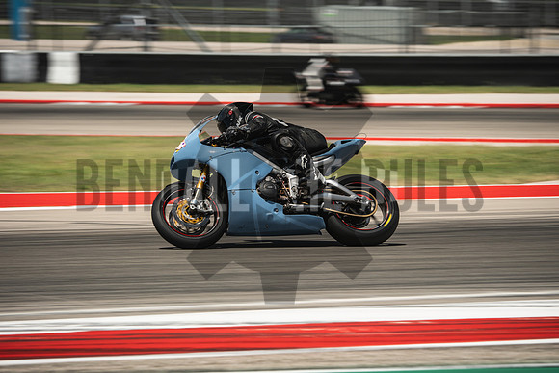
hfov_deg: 6.9
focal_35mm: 300
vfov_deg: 4.6
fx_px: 4659
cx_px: 280
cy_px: 186
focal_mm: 200
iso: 160
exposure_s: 1/250
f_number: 7.1
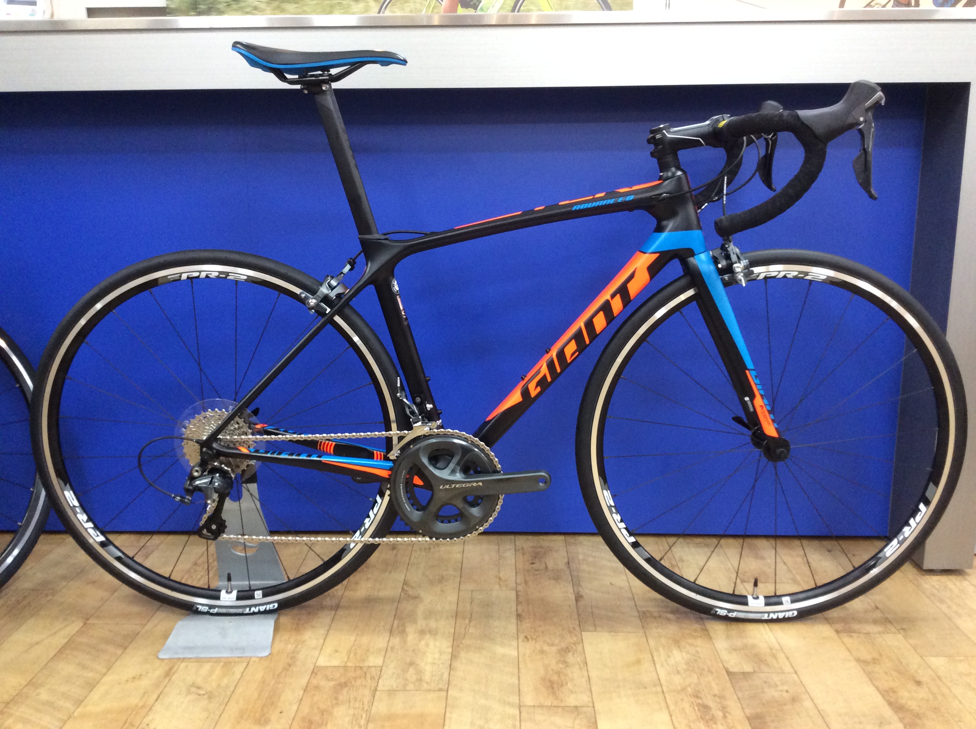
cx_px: 488
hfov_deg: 56.9
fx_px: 901
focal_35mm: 32
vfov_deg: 44.1
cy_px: 364
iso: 200
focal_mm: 3.3
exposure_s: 1/24
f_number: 2.4
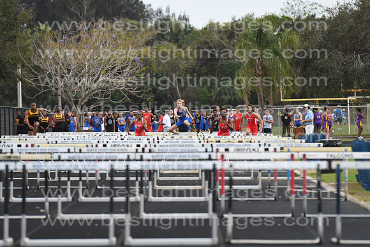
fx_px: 3084
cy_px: 124
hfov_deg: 6.9
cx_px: 185
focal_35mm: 300
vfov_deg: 4.6
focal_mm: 200
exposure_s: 1/1600
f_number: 4
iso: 800
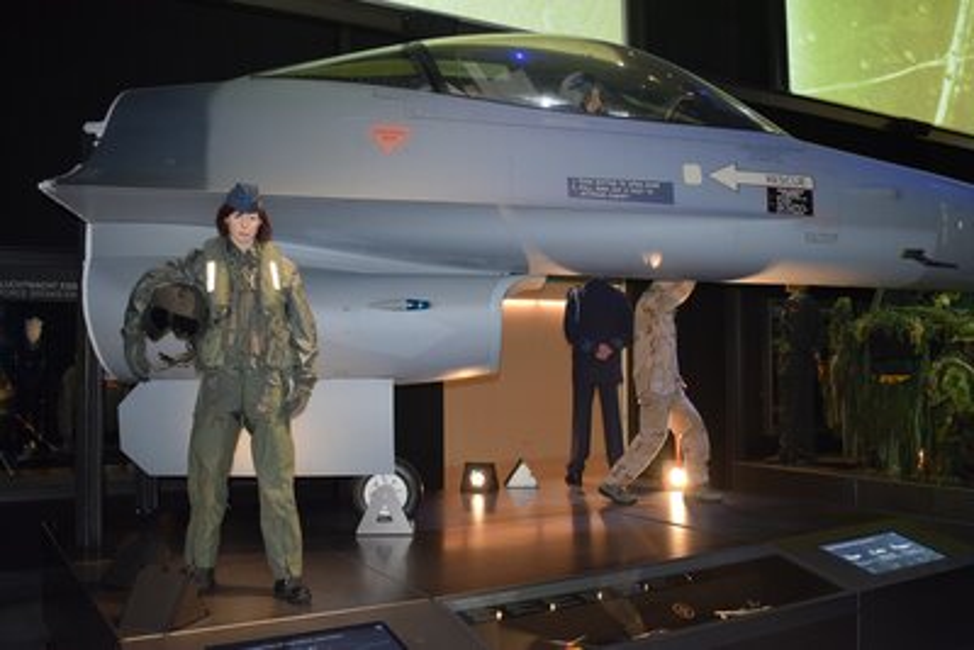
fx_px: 893
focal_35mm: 33
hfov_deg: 57.2
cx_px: 487
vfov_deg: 40.0
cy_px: 325
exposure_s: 1/30
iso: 1400
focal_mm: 22
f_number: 3.8
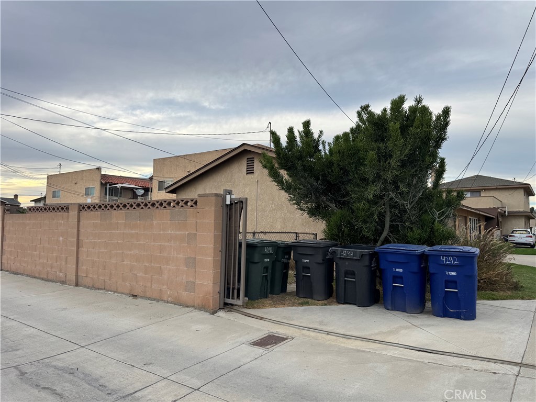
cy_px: 201
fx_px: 372
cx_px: 268
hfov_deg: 71.6
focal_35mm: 24
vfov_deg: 56.8
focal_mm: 6.76
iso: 80
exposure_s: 1/1524
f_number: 1.78
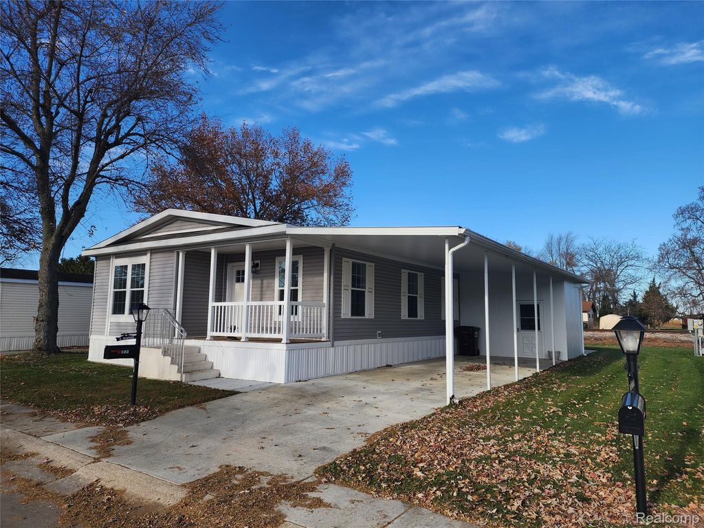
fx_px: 468
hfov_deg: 73.9
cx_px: 352
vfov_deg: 58.9
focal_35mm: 23
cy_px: 264
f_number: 1.8
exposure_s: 1/670
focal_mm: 6.4
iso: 12
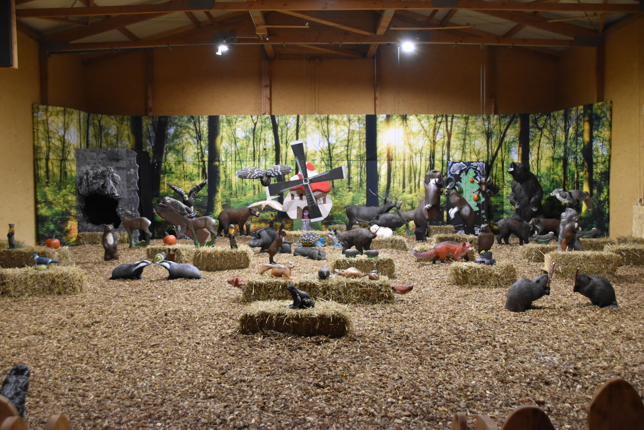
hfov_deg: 53.1
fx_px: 644
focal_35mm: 36
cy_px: 215
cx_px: 322
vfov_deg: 36.9
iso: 2200
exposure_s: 1/60
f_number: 4
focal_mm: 24
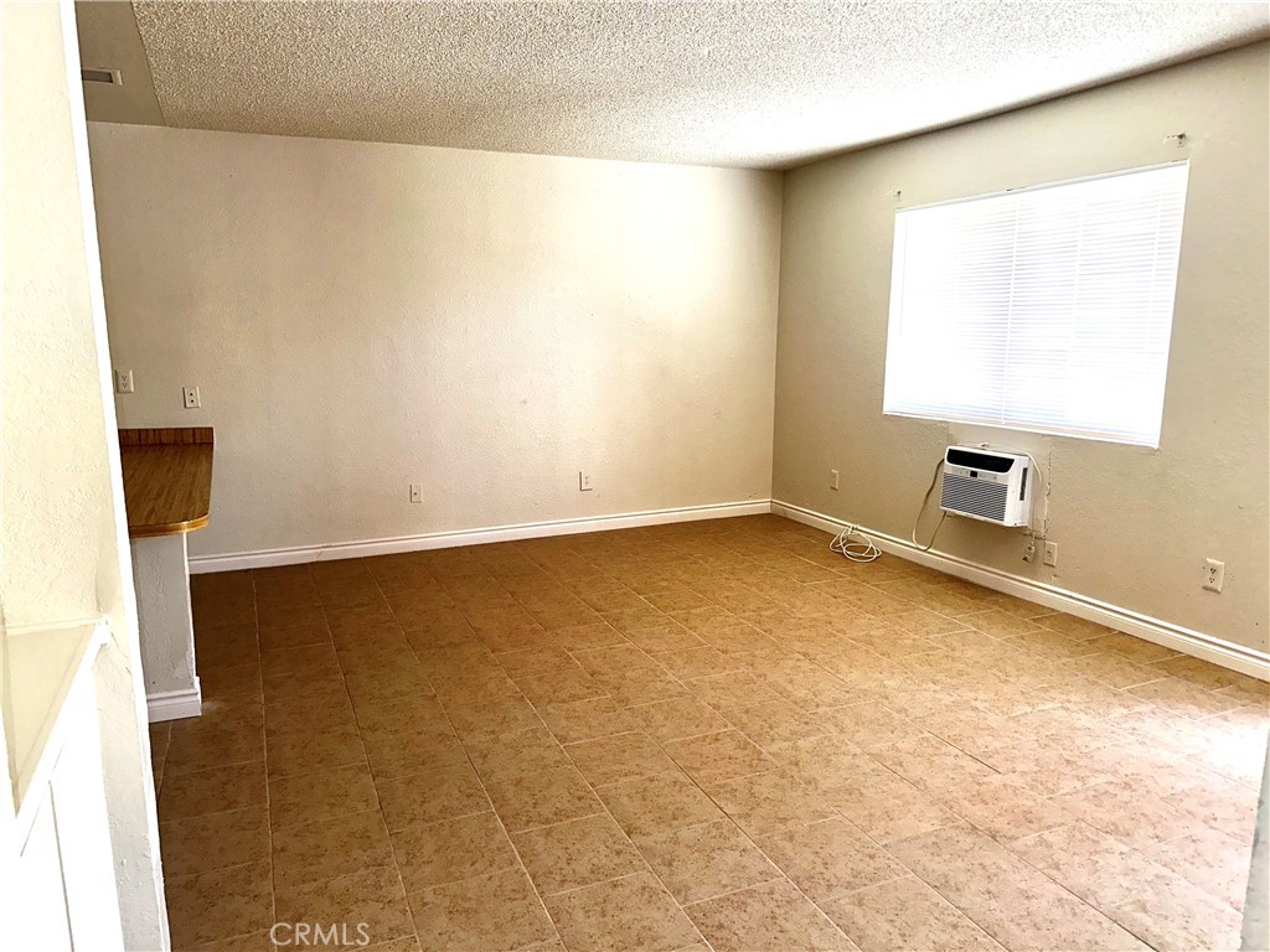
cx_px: 635
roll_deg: +0.4
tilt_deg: -9.8
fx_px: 881
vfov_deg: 56.8
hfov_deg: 71.6
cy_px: 476
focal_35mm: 24
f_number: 1.78
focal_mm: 6.86
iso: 80
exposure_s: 1/121
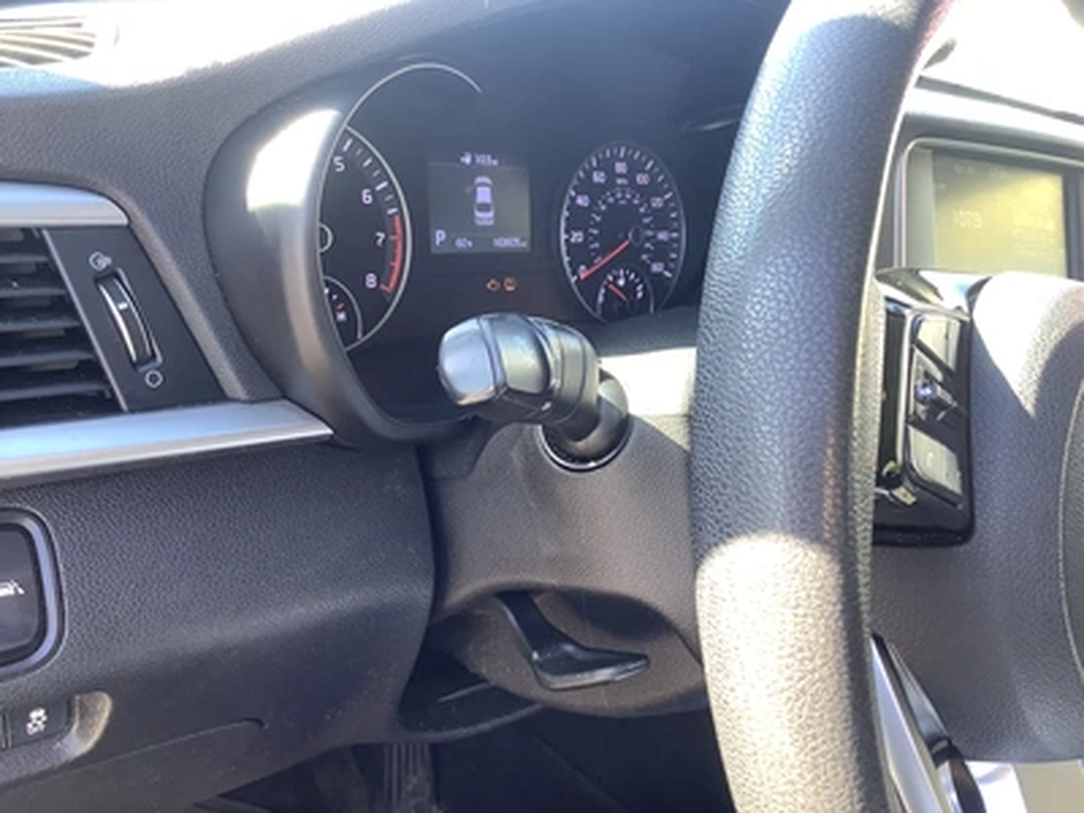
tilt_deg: -23.8
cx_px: 542
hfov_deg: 58.4
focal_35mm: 31
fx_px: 971
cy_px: 406
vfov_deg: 45.4
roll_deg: -12.7
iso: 50
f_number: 2.4
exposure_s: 1/50
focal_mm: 3.3
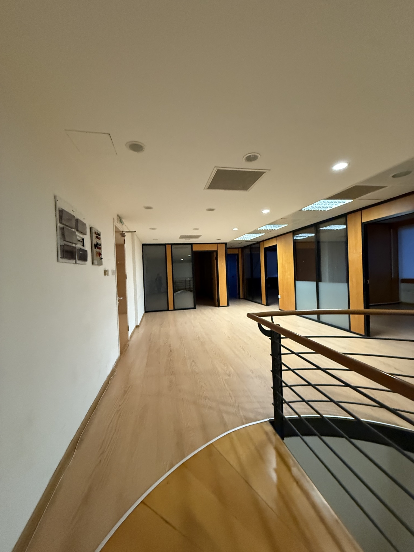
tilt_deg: +0.4
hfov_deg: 85.7
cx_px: 207
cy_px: 276
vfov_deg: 102.1
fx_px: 223
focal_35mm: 14
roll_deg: +1.1
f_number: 2.2
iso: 500
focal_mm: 2.22
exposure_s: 1/50
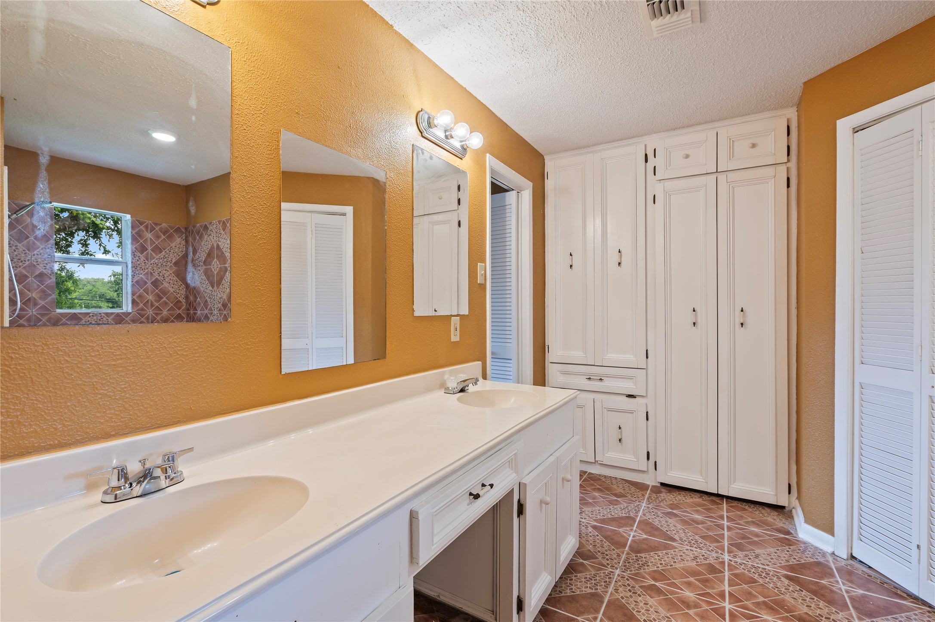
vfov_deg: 73.7
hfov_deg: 96.8
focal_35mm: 16
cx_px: 468
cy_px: 311
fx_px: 415
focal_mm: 16
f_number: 6.3
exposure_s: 1/3
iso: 125
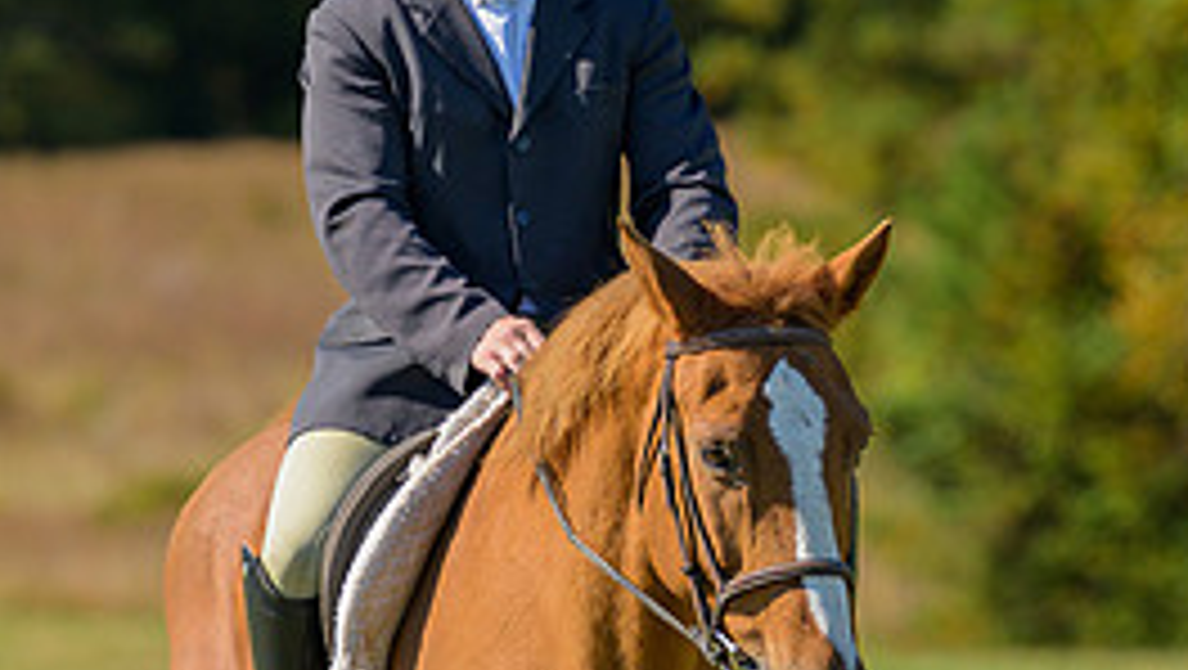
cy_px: 387
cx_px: 714
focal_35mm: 401
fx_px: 12642
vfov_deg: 3.0
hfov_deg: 5.4
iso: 200
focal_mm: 150
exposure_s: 1/800
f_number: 3.2
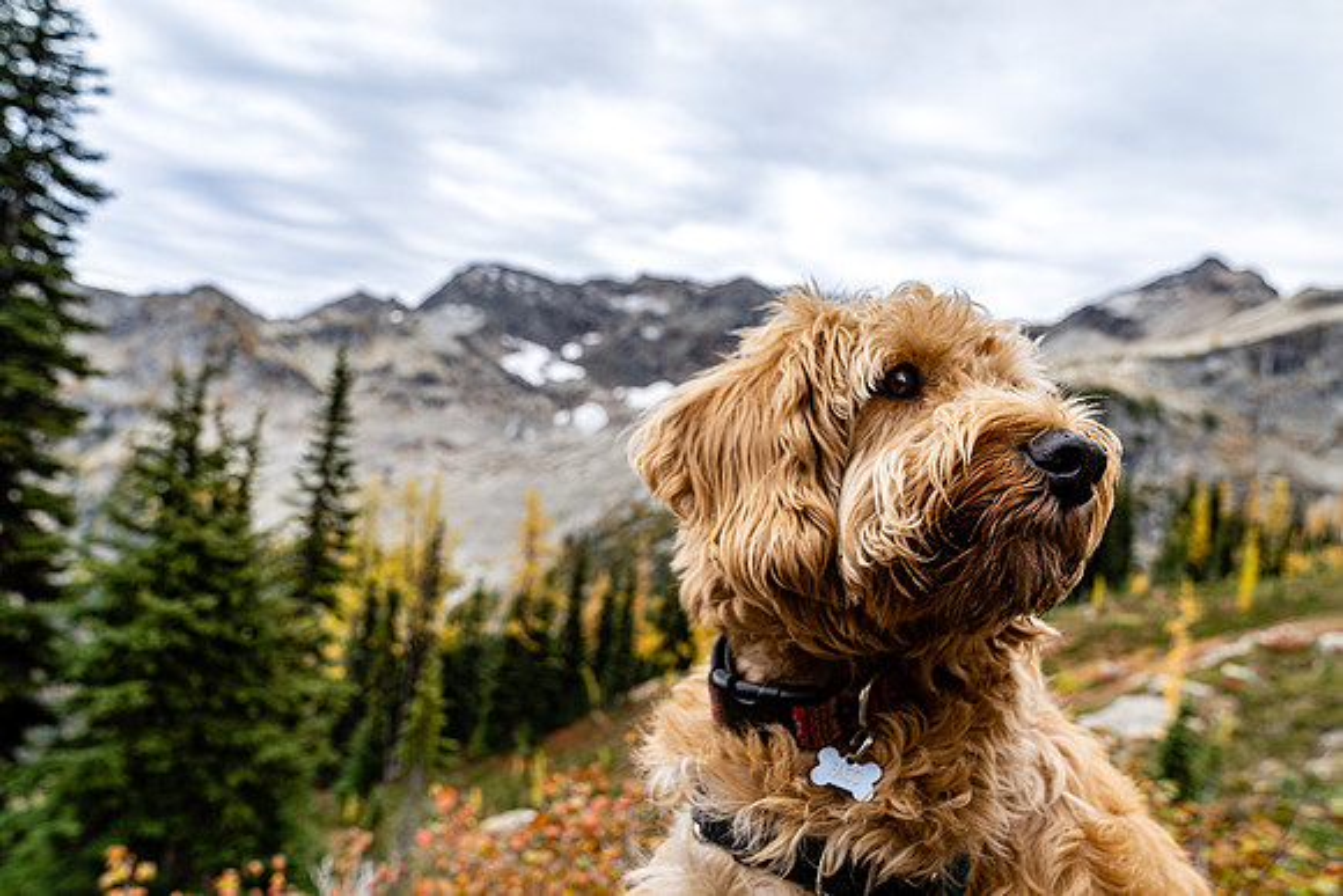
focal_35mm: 24
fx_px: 896
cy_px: 448
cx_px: 672
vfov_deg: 53.2
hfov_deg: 73.7
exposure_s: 1/100
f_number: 5.6
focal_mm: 24
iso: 100
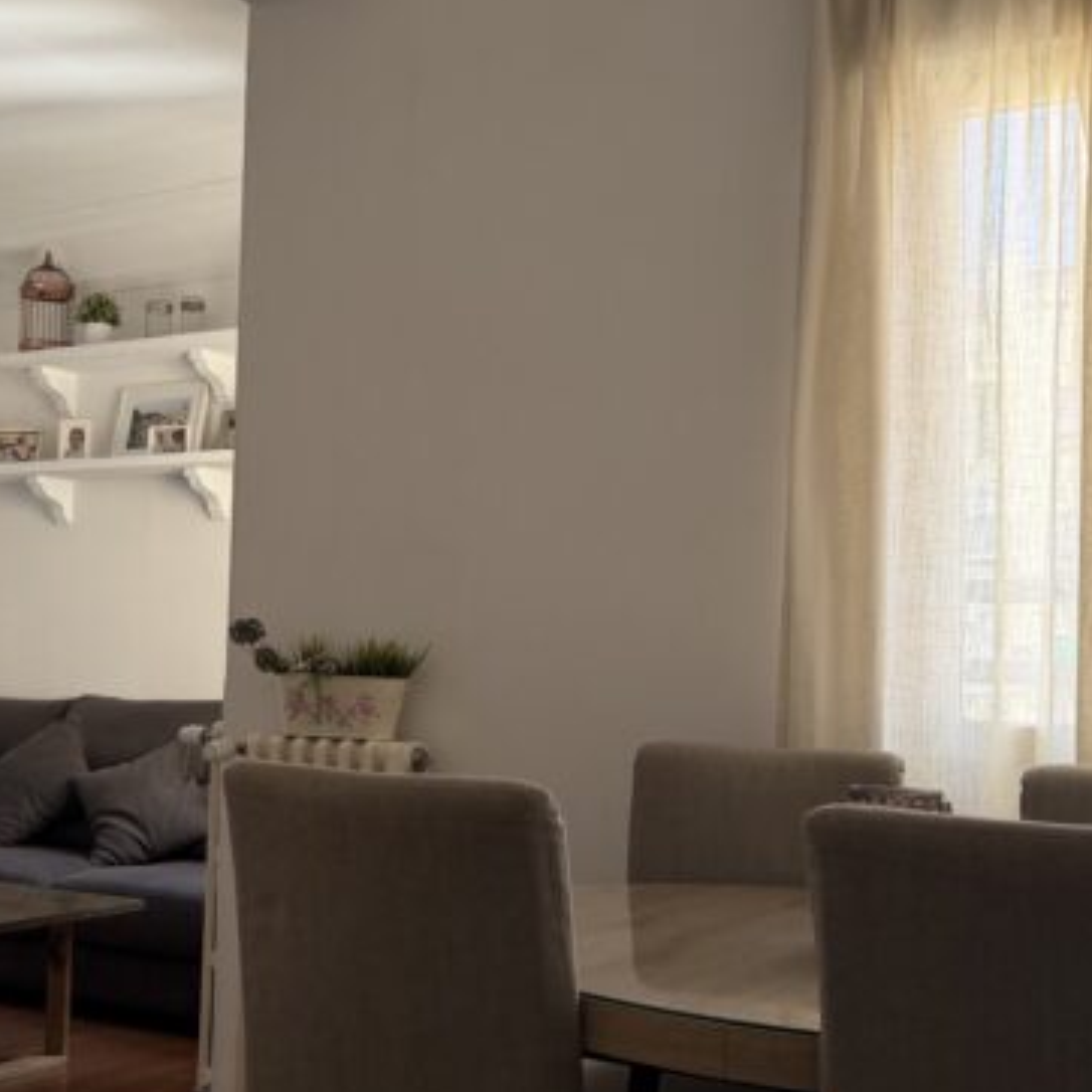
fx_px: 1606
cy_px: 555
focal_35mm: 45
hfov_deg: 36.9
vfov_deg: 37.6
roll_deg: -1.4
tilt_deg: +3.8
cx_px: 308
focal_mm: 6.76
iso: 200
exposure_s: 1/200
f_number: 1.78
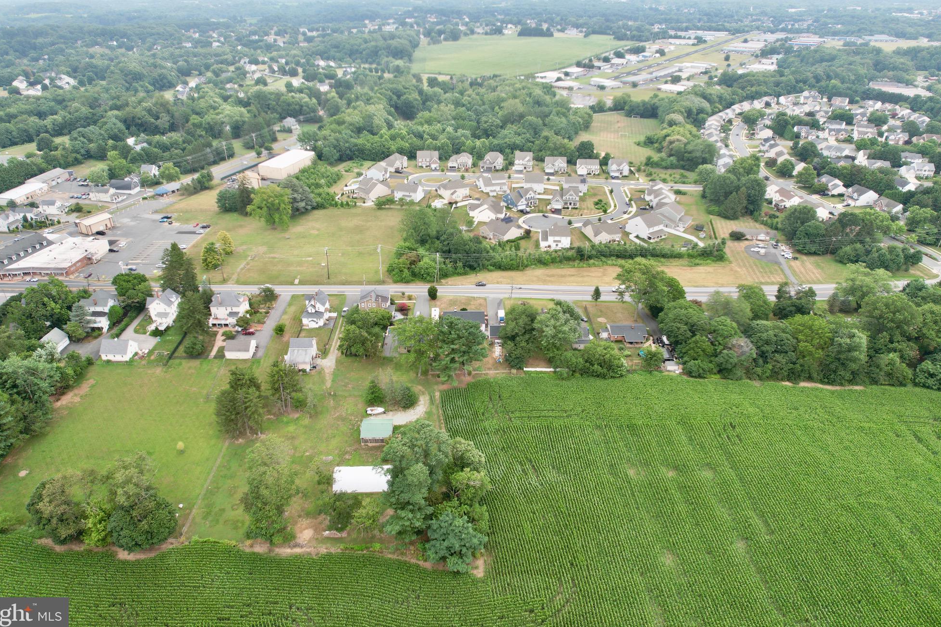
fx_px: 601
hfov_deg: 76.1
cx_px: 454
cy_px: 305
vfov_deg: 55.1
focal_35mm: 23
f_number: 2.8
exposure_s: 1/320
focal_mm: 8.38
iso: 100
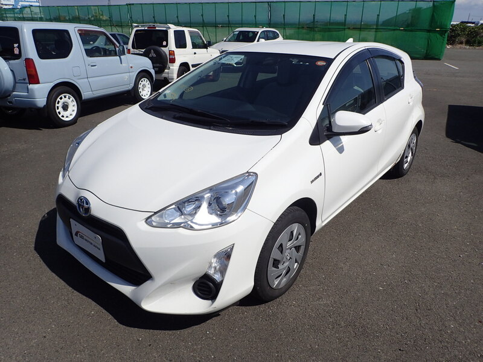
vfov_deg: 54.9
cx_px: 242
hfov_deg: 69.4
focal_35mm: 25
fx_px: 349
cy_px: 181
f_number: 8
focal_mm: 4.5
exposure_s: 1/500
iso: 100
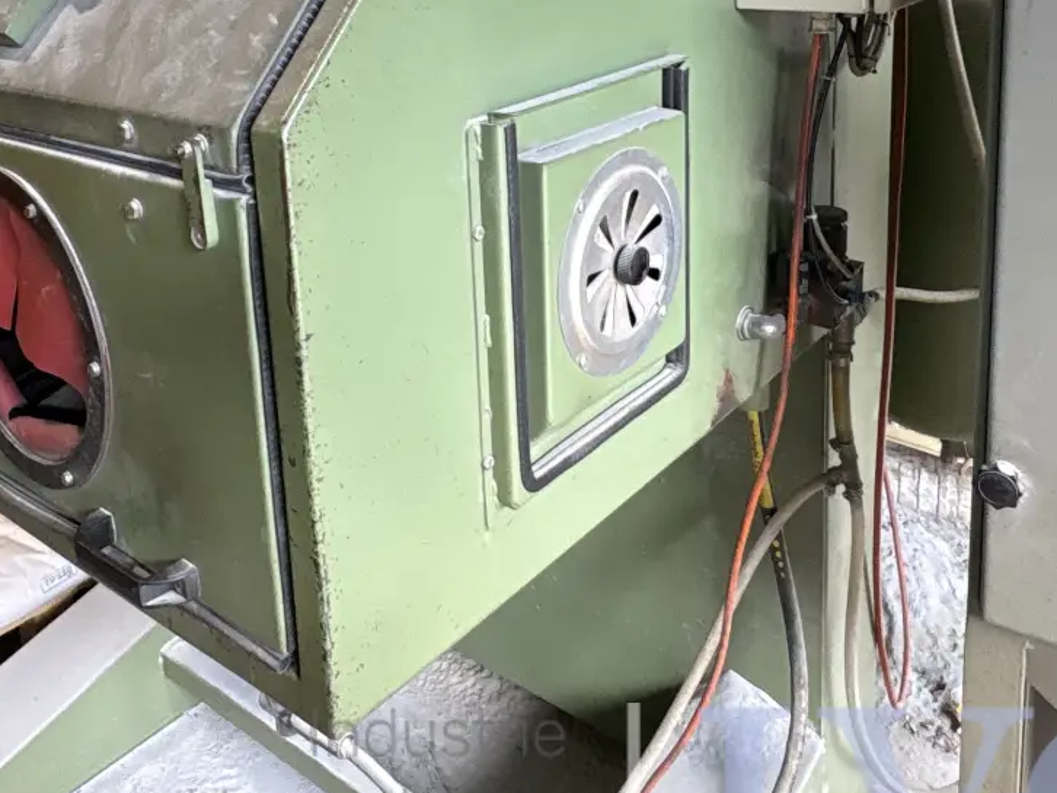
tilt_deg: -8.8
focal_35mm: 37
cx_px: 396
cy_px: 81
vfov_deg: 36.3
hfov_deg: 49.6
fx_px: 1130
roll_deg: +3.7
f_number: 2.2
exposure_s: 1/99
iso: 160
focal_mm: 2.22
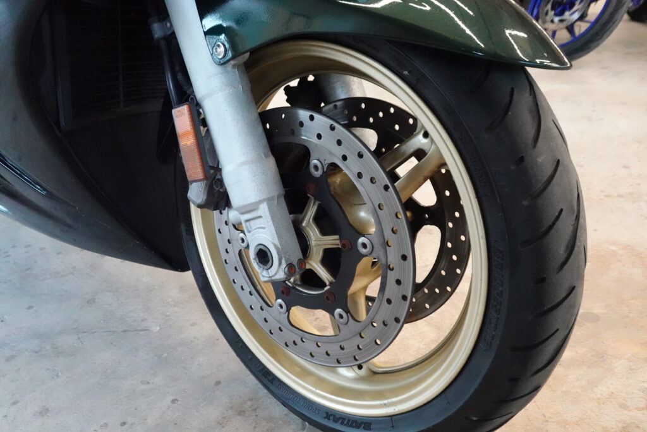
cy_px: 216
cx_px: 324
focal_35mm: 29
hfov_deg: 63.7
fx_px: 521
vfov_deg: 45.0
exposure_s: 1/125
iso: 4000
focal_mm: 10.77
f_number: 3.2
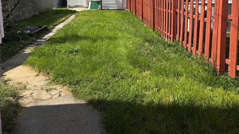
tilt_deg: -8.6
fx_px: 222
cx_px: 94
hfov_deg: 56.2
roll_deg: +0.9
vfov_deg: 32.5
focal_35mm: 35
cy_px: 21
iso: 80
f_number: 1.78
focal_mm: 6.76
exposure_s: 1/3413
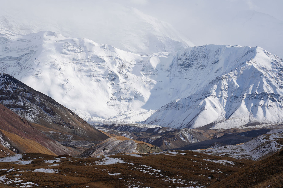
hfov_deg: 19.5
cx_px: 142
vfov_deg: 13.0
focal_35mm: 105
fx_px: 825
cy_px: 94
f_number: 10
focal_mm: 105
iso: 100
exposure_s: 1/320
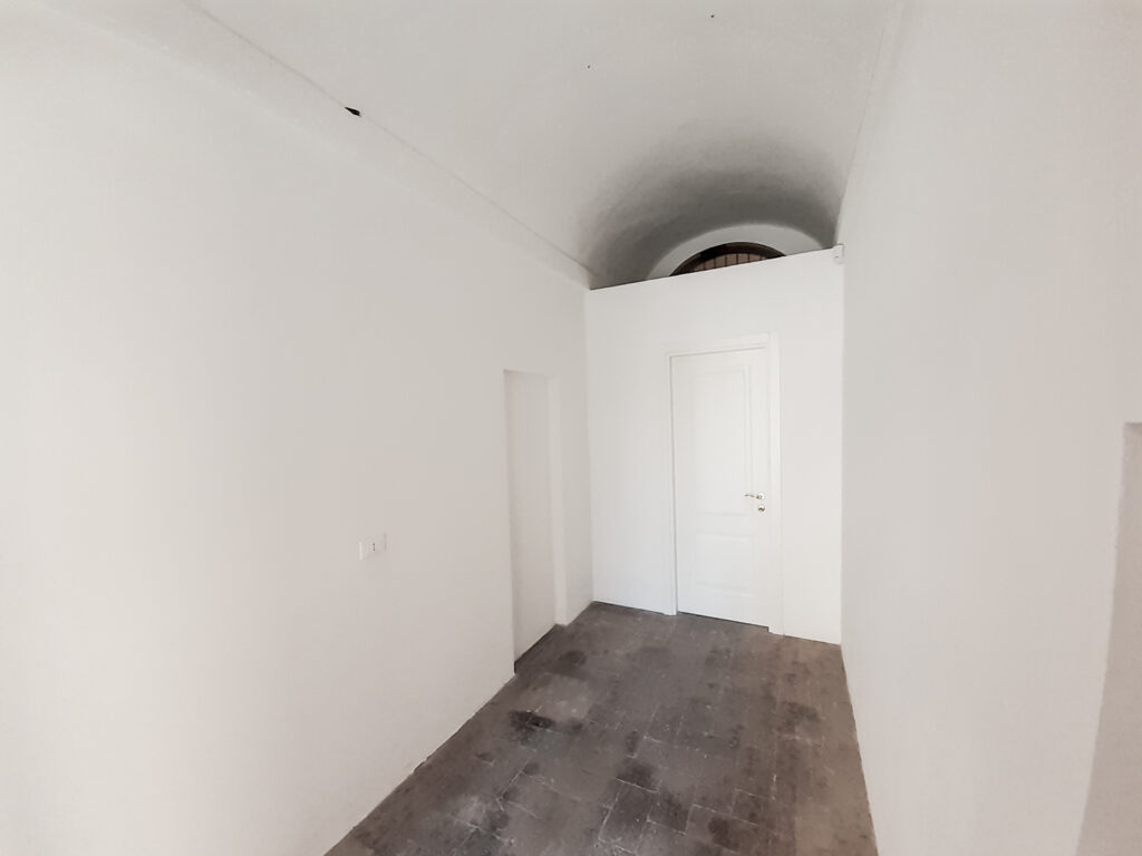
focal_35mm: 13
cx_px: 571
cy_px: 428
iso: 64
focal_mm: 1.13
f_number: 2.2
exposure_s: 1/50
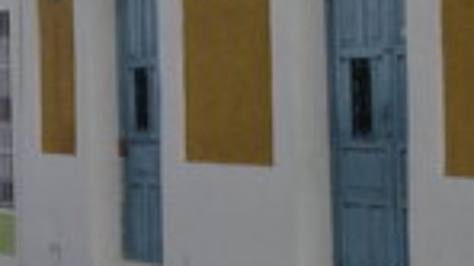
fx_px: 1871
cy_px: 37
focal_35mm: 149
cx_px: -70
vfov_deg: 8.1
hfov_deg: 14.1
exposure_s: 1/320
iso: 80
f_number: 6
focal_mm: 10.9
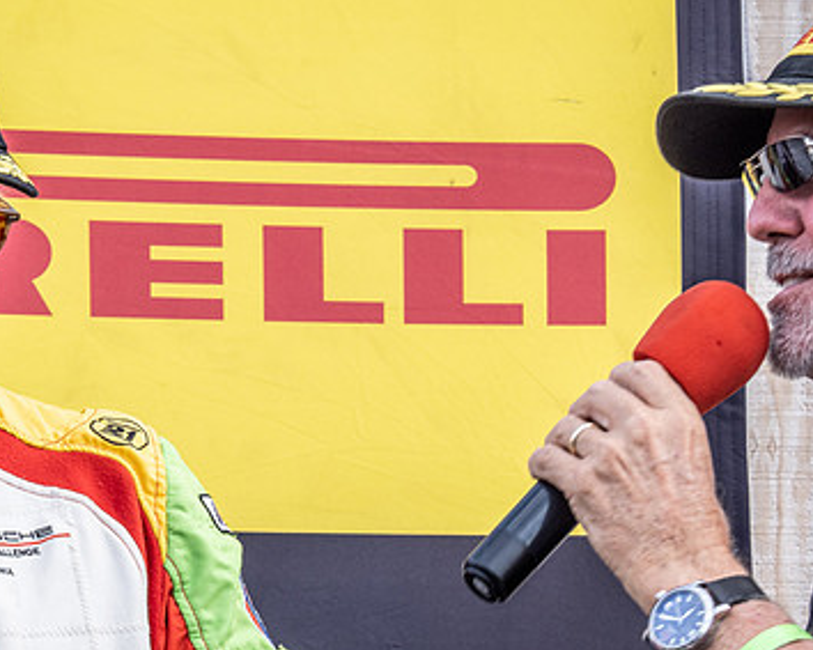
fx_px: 7698
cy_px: 442
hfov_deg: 6.0
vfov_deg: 4.8
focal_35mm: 320
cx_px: 158
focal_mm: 100
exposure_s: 1/60
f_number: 13
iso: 200
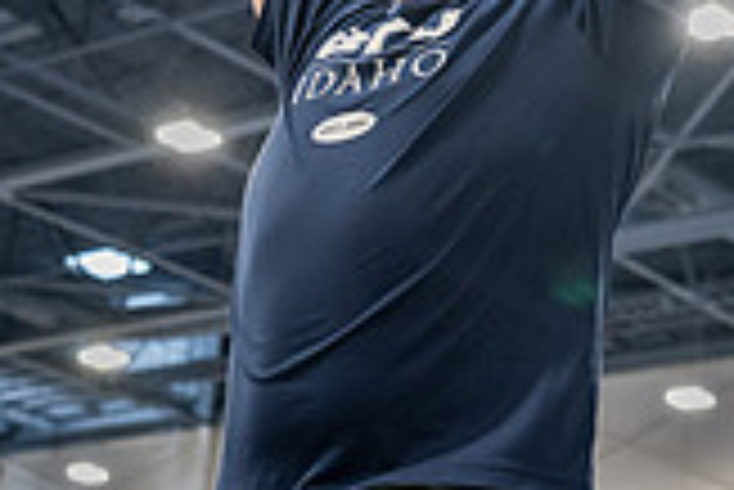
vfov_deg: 13.3
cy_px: 178
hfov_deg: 19.5
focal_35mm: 103
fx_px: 2102
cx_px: 648
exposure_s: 1/80
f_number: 2.8
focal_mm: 29
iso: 1000
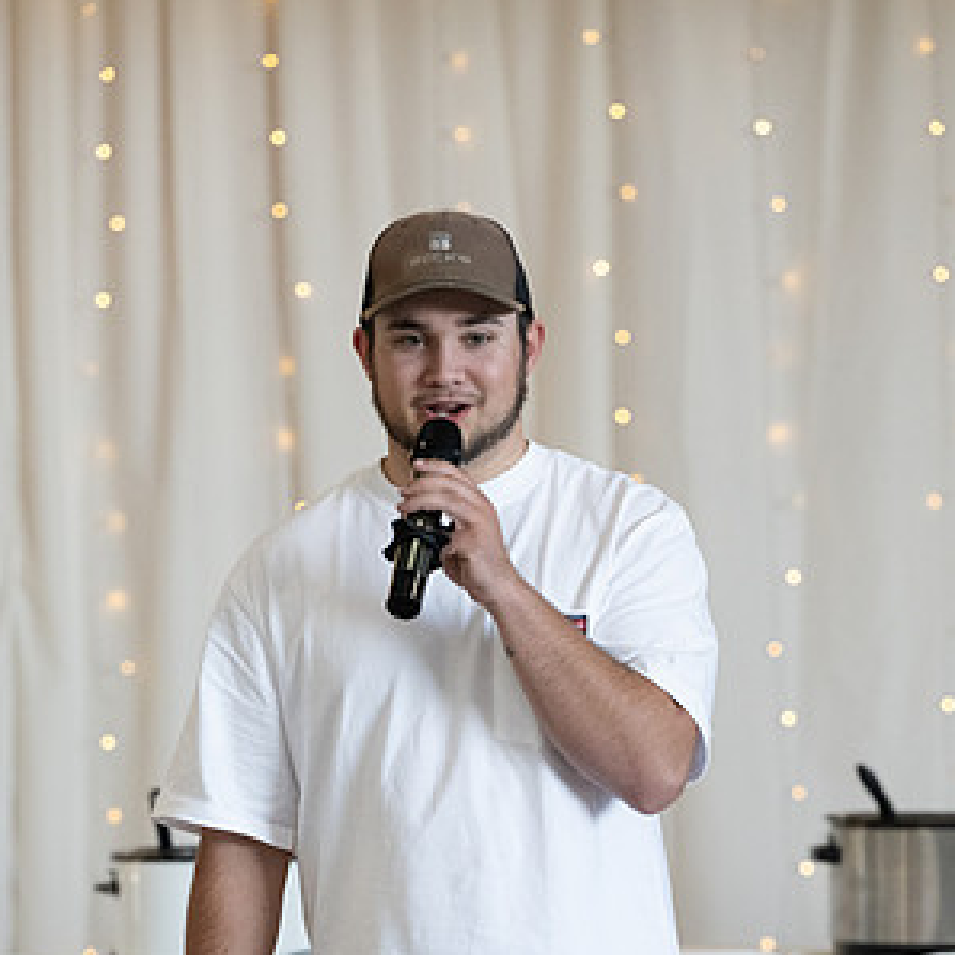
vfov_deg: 6.8
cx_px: 478
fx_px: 8022
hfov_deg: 6.8
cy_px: 718
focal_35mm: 257
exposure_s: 1/250
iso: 6400
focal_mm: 200
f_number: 5.6
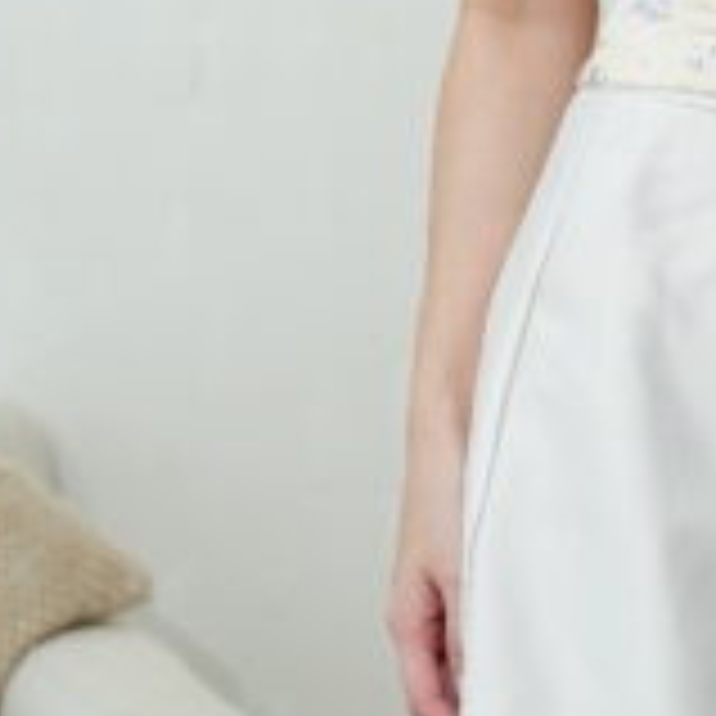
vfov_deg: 7.4
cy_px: -194
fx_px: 5499
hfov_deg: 7.4
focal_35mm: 235
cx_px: 739
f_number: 4.5
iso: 640
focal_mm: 70
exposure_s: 1/160
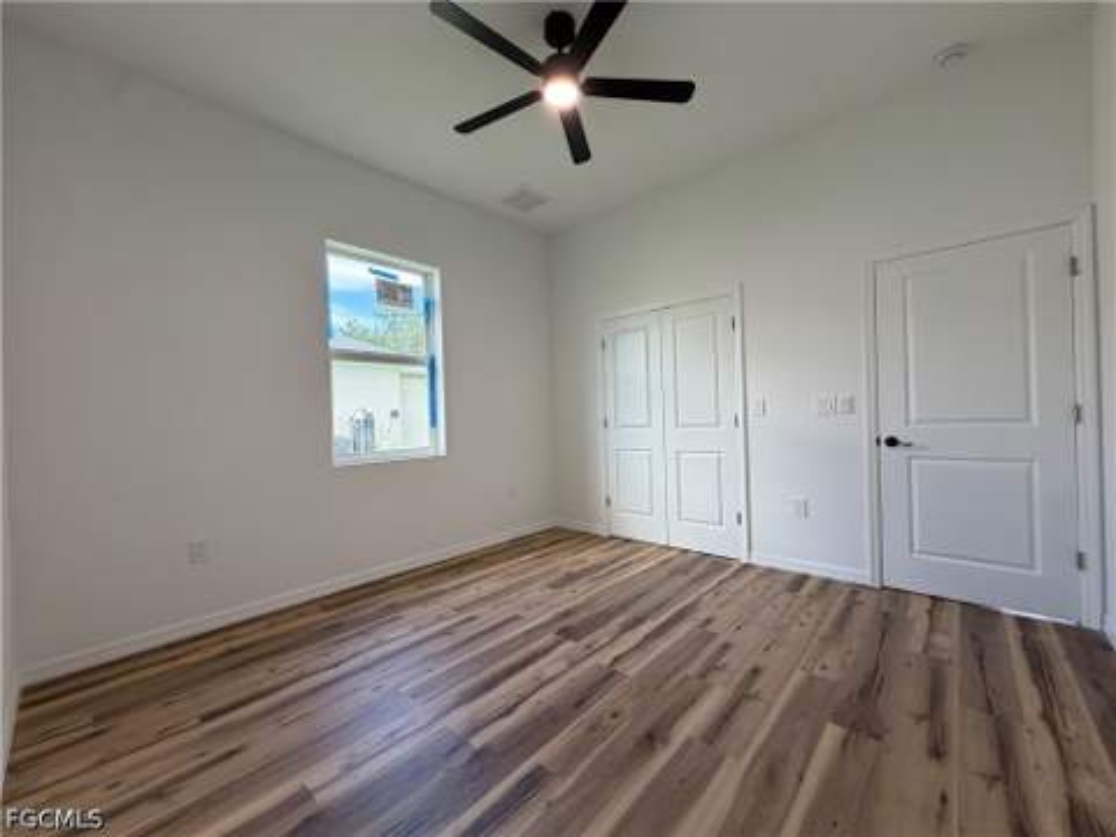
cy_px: 418
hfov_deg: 102.1
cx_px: 558
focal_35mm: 14
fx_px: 451
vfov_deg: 85.7
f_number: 2.2
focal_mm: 2.22
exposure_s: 1/111
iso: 160
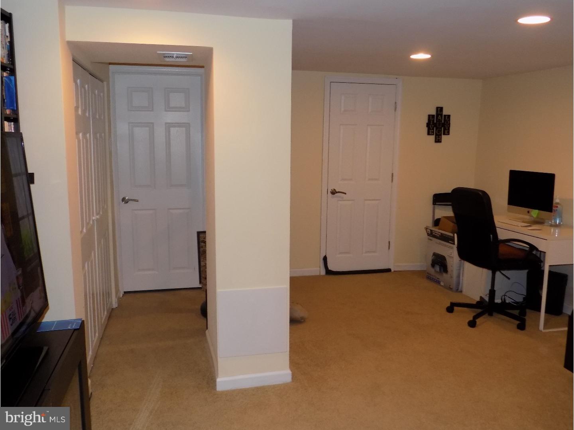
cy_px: 215
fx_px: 497
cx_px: 287
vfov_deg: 46.8
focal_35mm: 30
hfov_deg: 60.0
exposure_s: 1/30
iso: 200
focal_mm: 5.3
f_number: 3.3
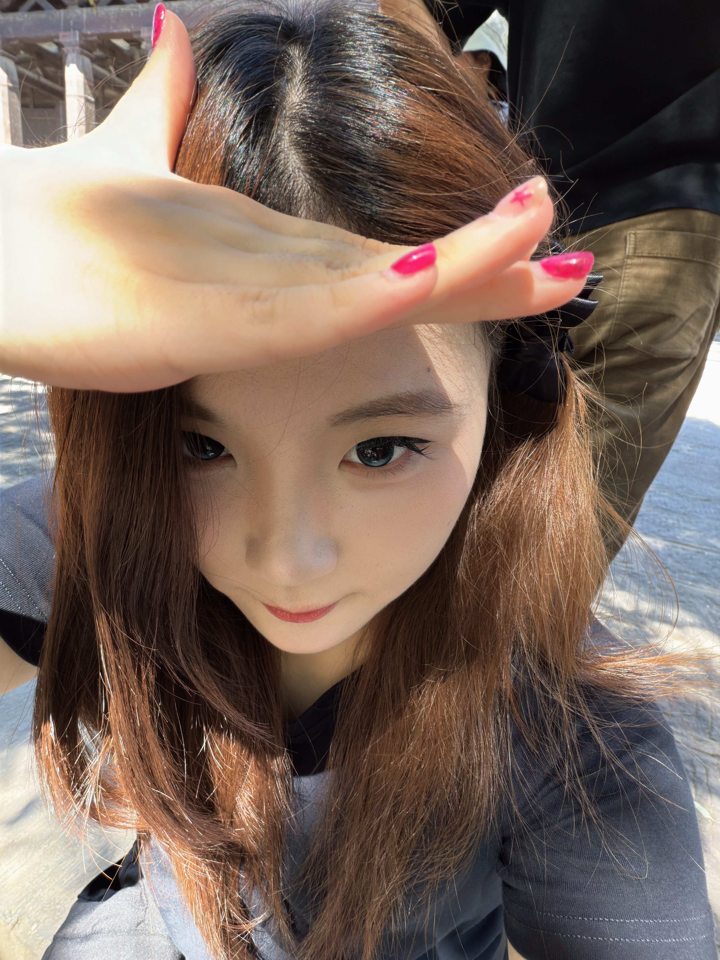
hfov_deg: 66.0
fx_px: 555
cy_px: 480
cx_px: 360
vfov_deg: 81.7
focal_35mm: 20
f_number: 1.9
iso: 40
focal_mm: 2.71
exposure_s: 1/78
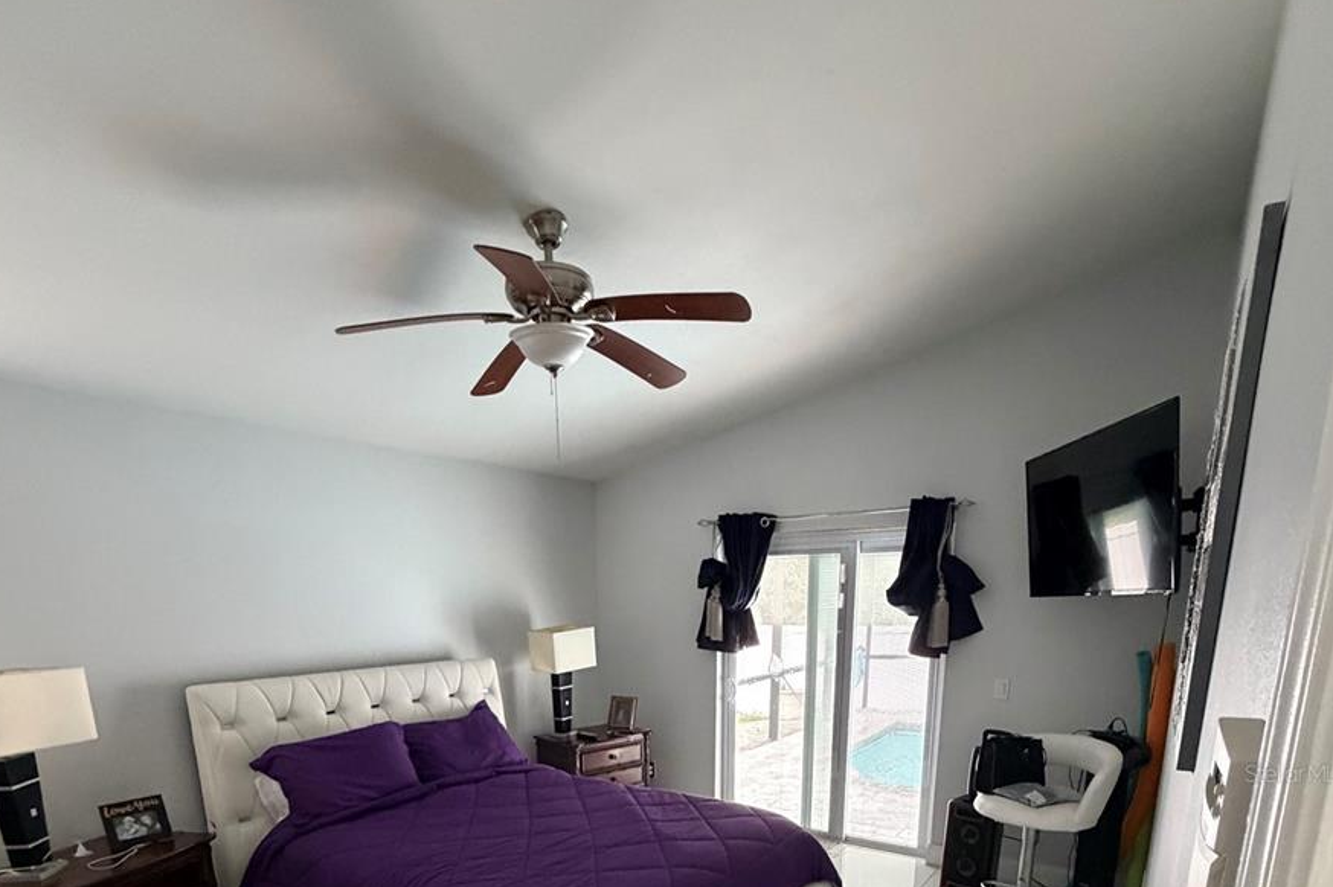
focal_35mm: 20
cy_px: 773
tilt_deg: -13.7
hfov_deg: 84.0
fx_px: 740
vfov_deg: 55.0
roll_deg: +0.4
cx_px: 666
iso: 640
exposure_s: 1/60
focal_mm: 2.22
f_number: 2.2
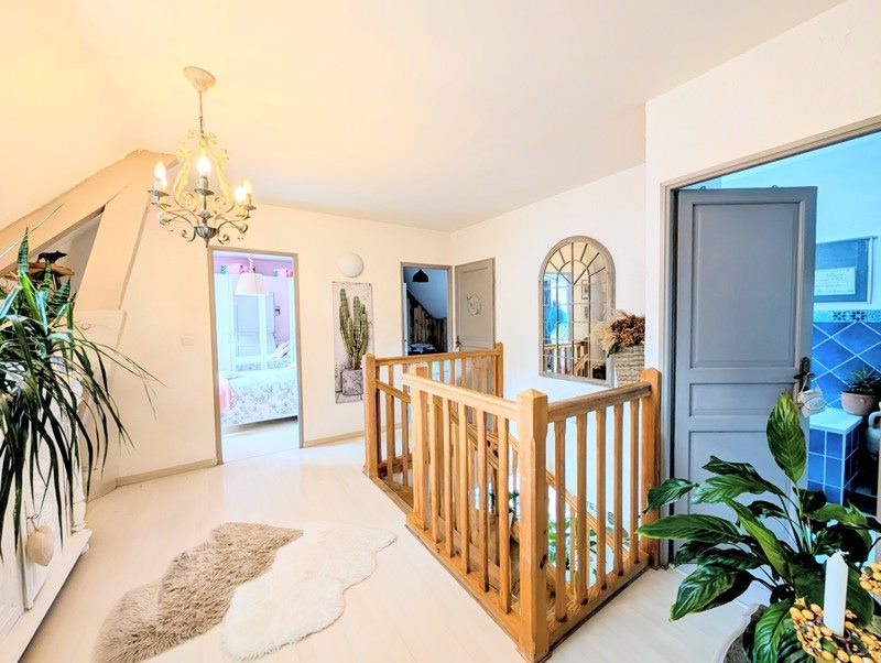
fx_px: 306
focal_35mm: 12
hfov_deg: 110.5
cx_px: 440
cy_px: 332
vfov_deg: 94.6
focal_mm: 2.02
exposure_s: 1/38.7
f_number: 1.7
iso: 89
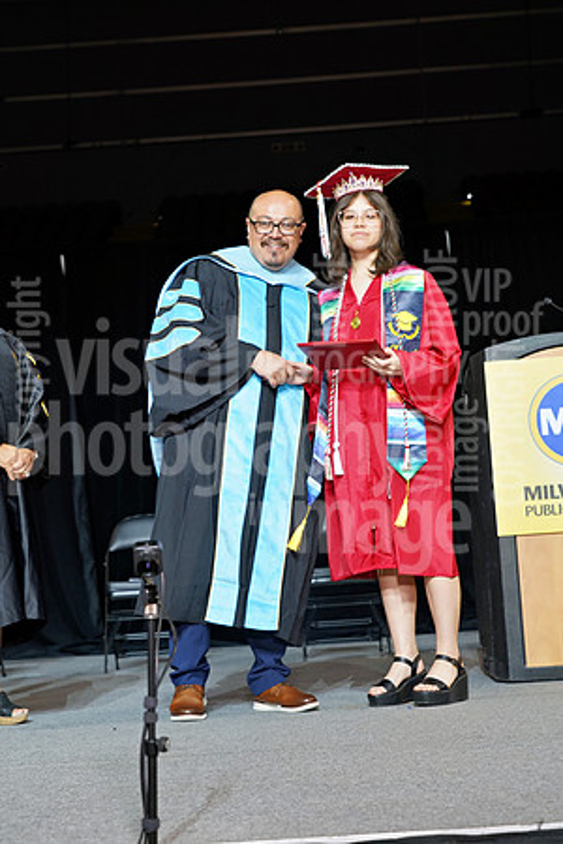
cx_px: 282
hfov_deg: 22.3
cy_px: 422
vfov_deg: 32.9
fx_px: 1431
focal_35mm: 61
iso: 500
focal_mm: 61
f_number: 5.6
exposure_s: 1/80
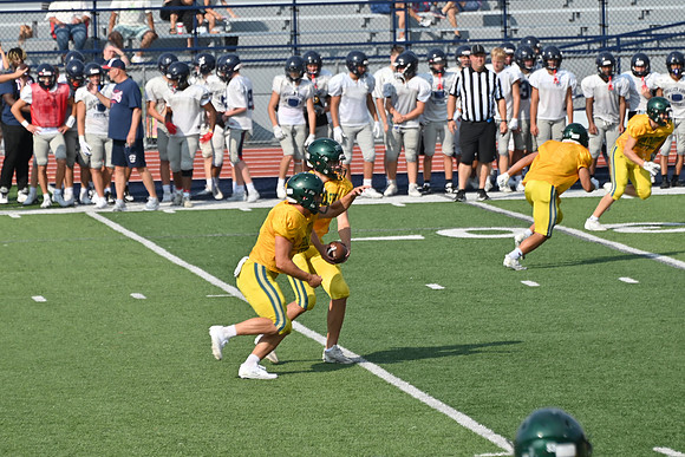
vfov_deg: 4.4
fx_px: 5995
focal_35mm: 315
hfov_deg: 6.5
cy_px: 228
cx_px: 342
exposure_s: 1/800
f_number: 5.6
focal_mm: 210
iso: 100
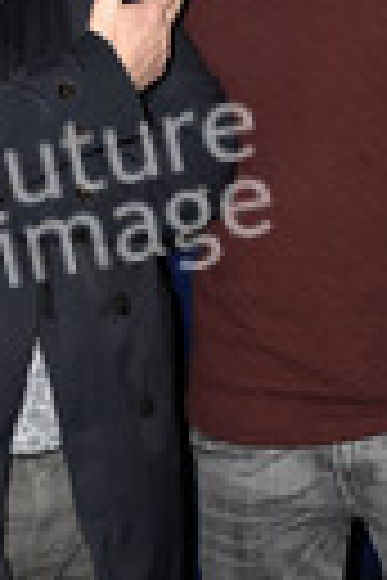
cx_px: 171
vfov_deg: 18.1
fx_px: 1806
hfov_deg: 12.2
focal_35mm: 112
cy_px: 436
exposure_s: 1/60
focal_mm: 24
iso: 1600
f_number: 6.3
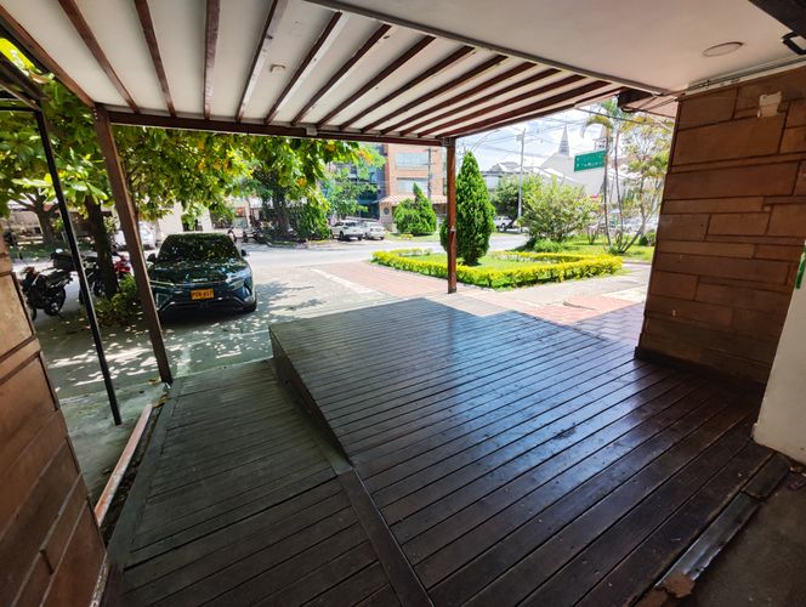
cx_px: 403
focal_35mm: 14
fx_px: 326
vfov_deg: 85.8
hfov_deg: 102.0
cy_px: 304
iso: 100
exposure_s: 1/241
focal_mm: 2.16
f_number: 2.2
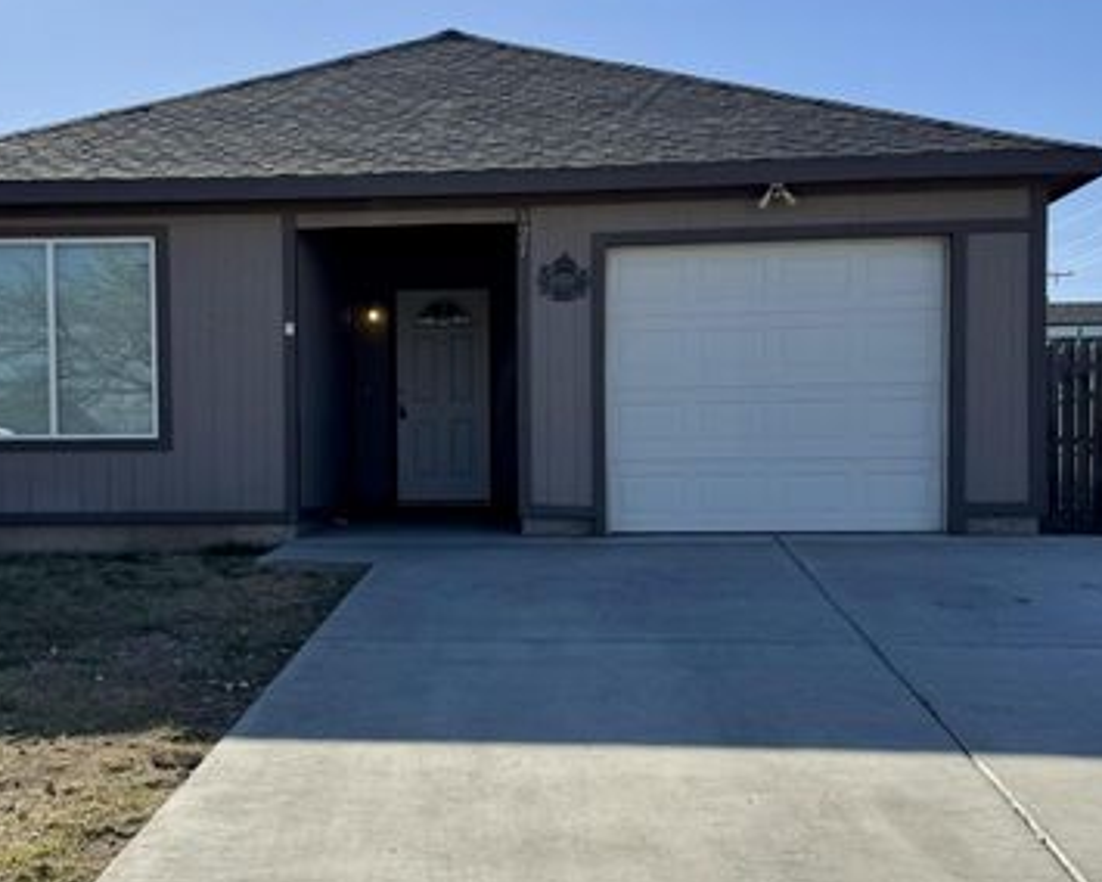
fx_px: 1076
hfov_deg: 53.7
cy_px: 343
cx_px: 428
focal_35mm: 33
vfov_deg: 44.3
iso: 80
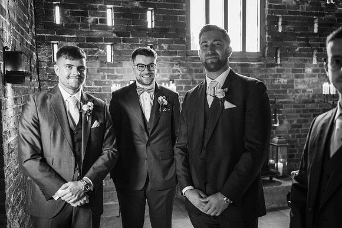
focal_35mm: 35
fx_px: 332
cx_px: 171
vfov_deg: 37.8
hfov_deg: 54.5
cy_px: 114
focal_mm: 35
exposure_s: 1/200
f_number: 1.8
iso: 1400
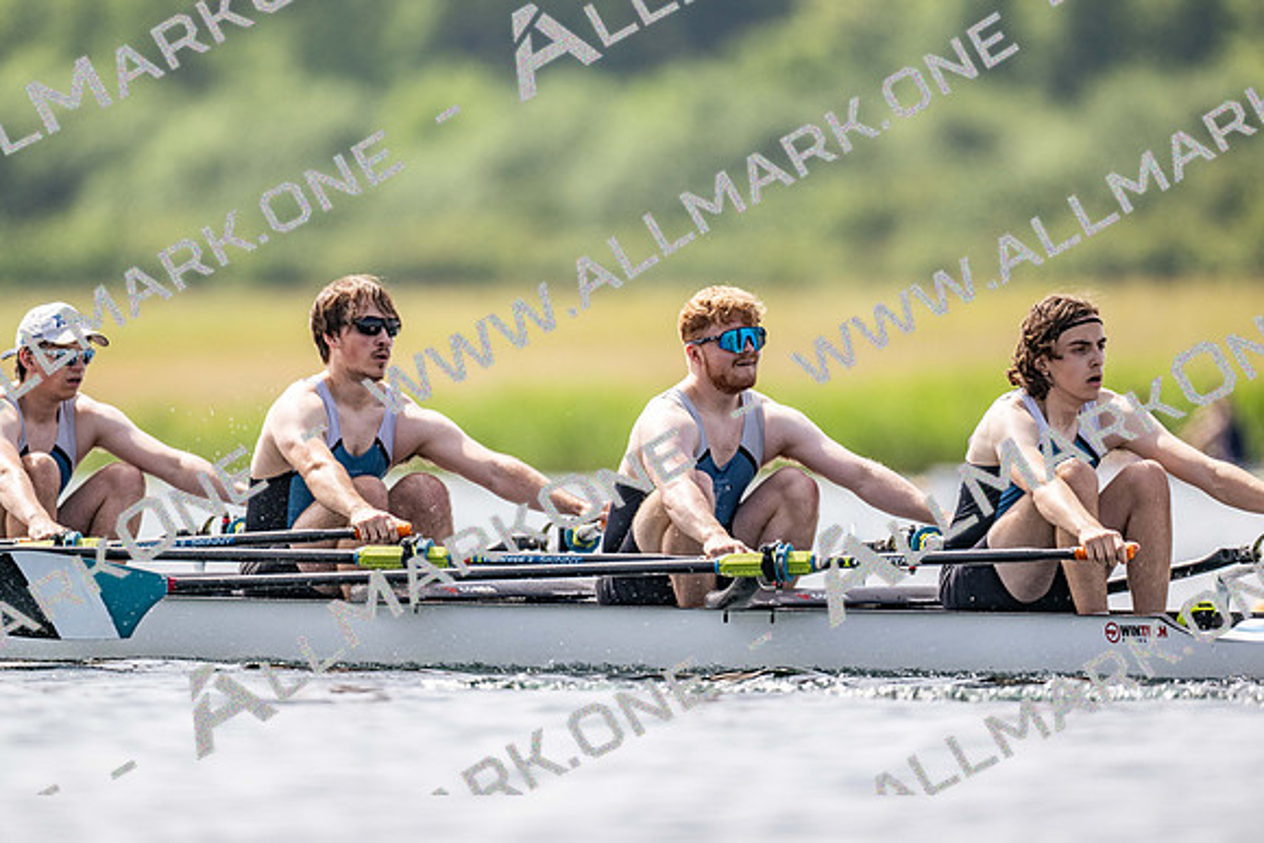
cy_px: 422
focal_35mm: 600
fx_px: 21071
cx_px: 632
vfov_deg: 2.3
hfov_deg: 3.4
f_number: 4
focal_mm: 600
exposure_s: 1/2500
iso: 220
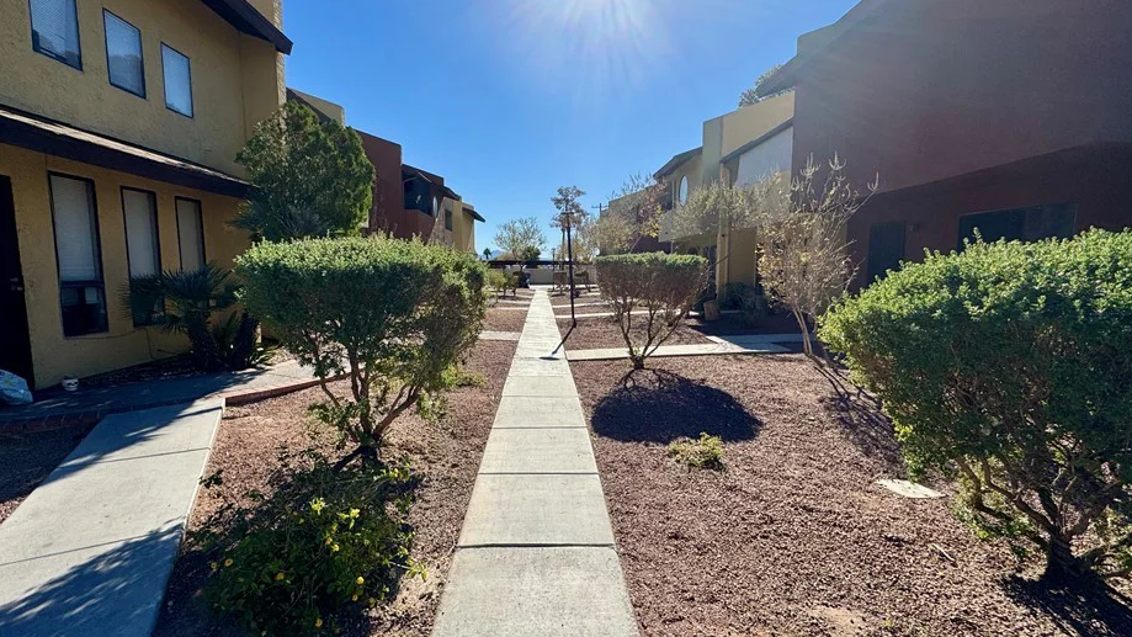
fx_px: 510
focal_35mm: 17
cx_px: 557
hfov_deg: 95.9
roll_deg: -0.4
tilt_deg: -6.4
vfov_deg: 63.9
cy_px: 323
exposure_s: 1/2874
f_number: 2.2
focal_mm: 2.22
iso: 50
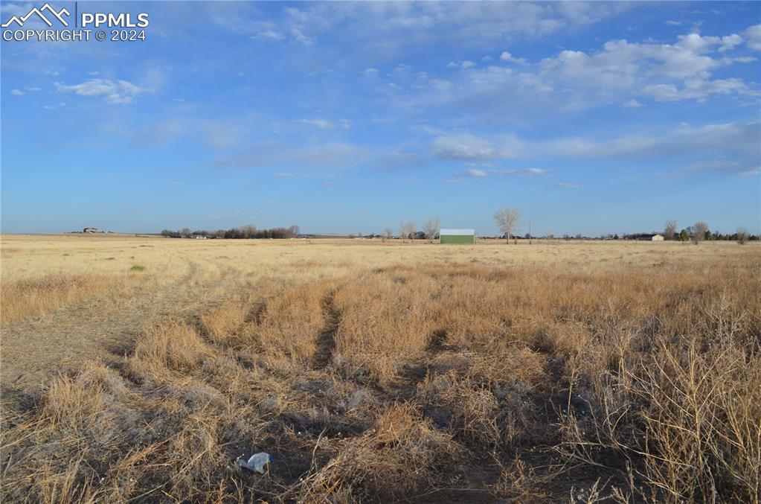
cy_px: 252
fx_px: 569
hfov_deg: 67.5
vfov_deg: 47.7
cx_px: 380
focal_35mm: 27
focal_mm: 18
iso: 110
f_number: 8
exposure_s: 1/250
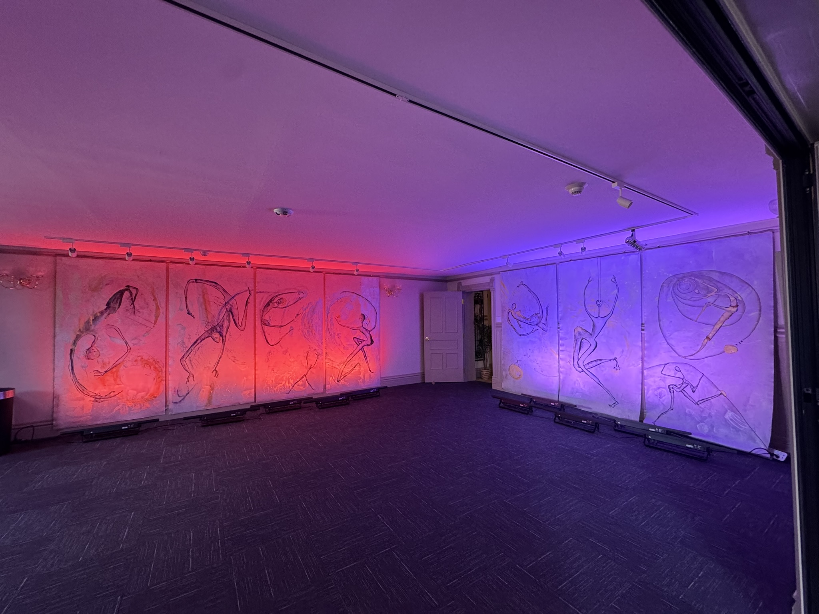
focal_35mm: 14
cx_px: 410
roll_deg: +0.6
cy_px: 307
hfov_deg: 102.1
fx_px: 331
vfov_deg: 85.7
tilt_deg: +1.4
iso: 320
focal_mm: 2.22
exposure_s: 1/58
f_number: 2.2
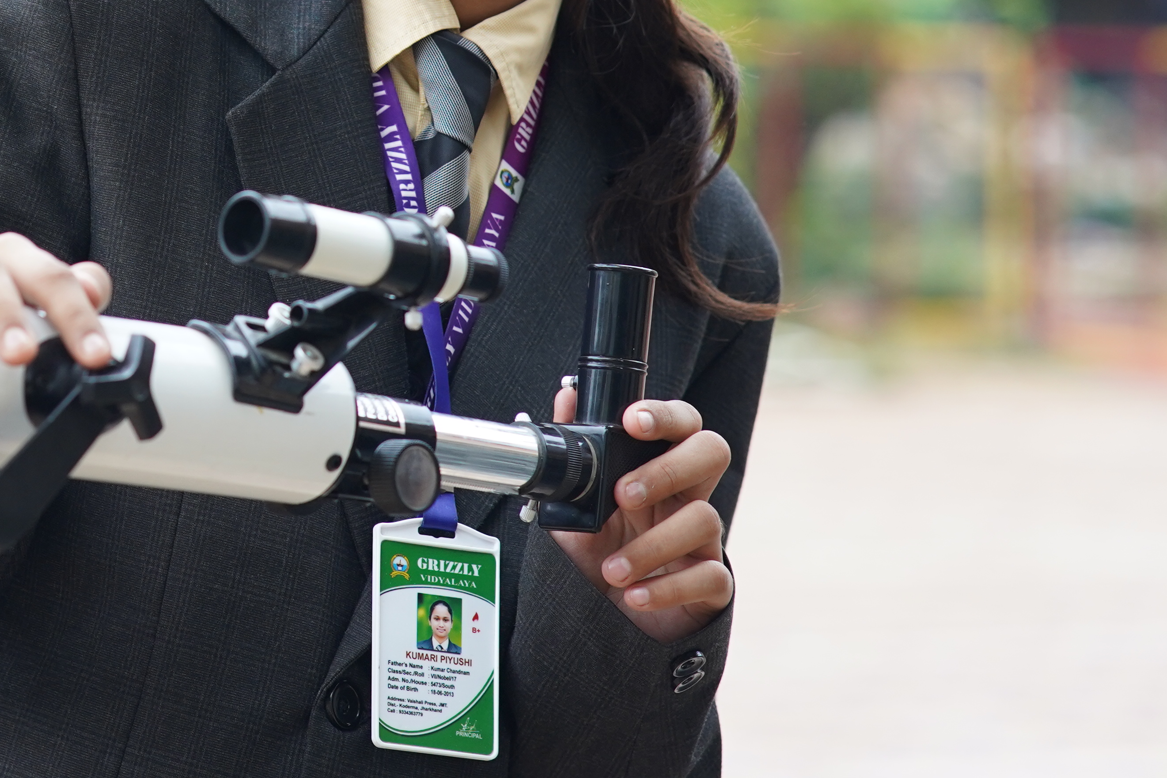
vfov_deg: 7.1
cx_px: 83
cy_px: 96
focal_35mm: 193
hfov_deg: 10.6
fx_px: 6257
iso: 800
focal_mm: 85
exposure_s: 1/160
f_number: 3.2
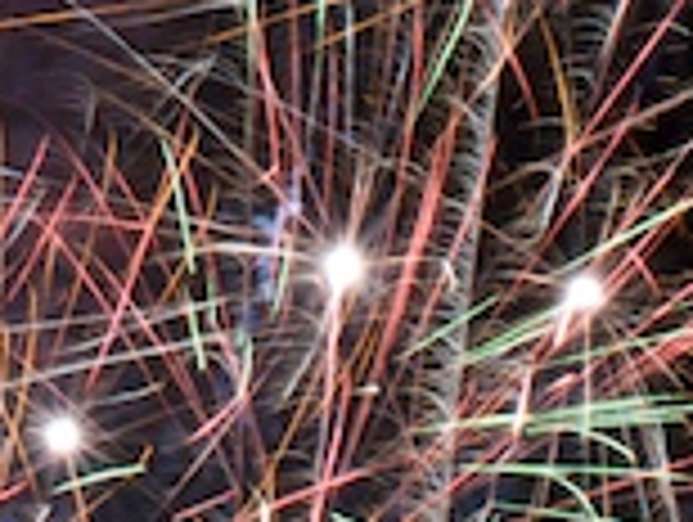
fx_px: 3589
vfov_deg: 8.2
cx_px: -205
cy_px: -212
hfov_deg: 10.8
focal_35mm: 179
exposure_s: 4
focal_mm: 24
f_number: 18
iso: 400
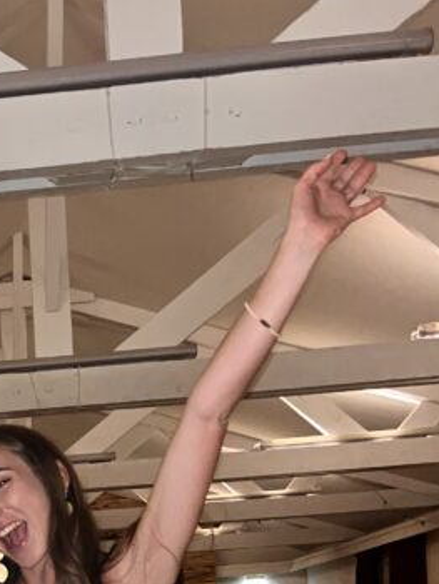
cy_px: 706
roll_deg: +4.6
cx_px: -185
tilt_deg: -0.8
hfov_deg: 17.7
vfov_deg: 23.4
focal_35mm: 76
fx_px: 1284
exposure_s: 1/13
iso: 160
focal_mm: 5.1
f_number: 1.6
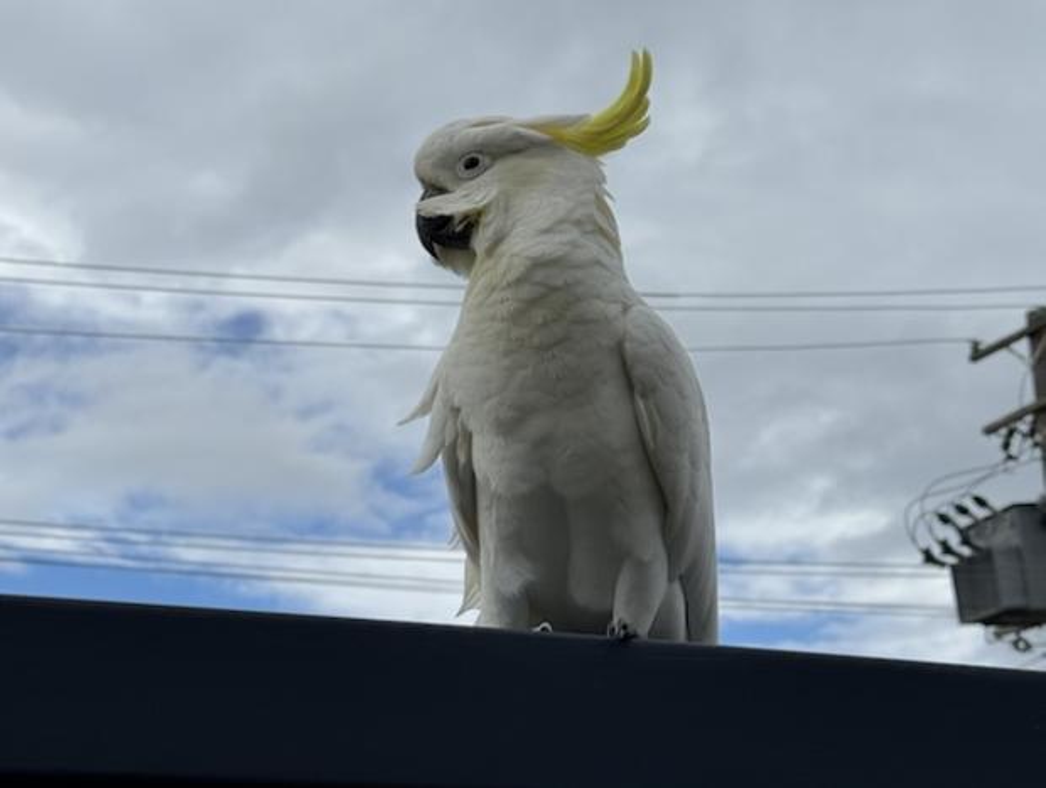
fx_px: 1453
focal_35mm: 48
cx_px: 523
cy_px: 394
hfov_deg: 39.6
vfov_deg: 30.3
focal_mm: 6.76
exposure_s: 1/7092
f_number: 1.78
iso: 64
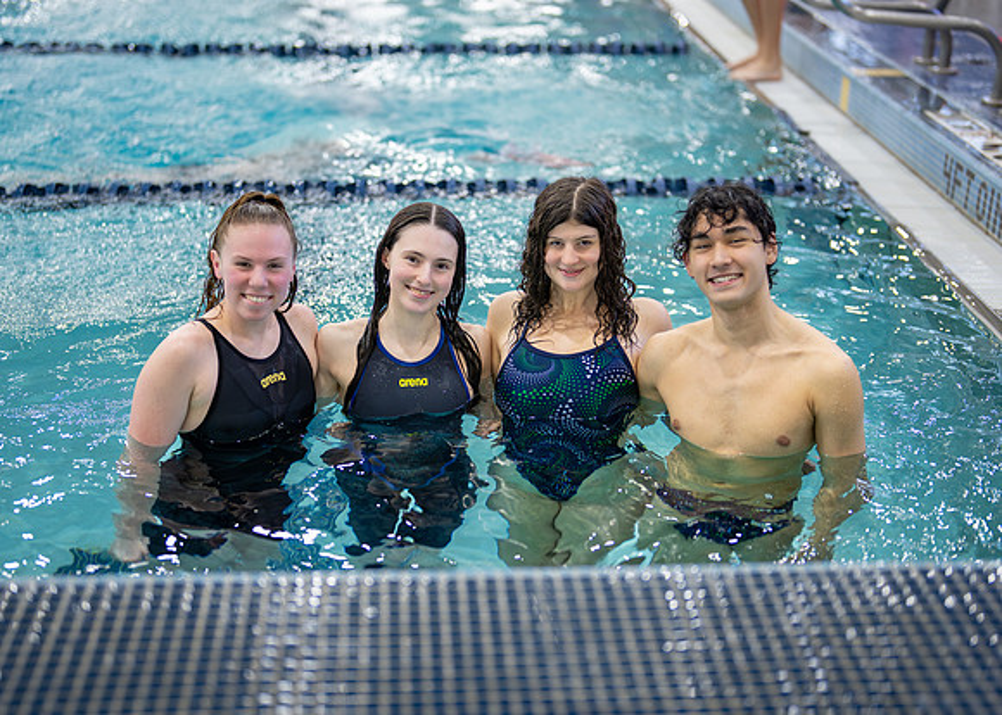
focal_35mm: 58
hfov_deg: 33.7
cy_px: 323
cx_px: 503
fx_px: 1654
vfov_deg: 24.4
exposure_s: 1/500
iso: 640
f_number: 1.2
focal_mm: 50
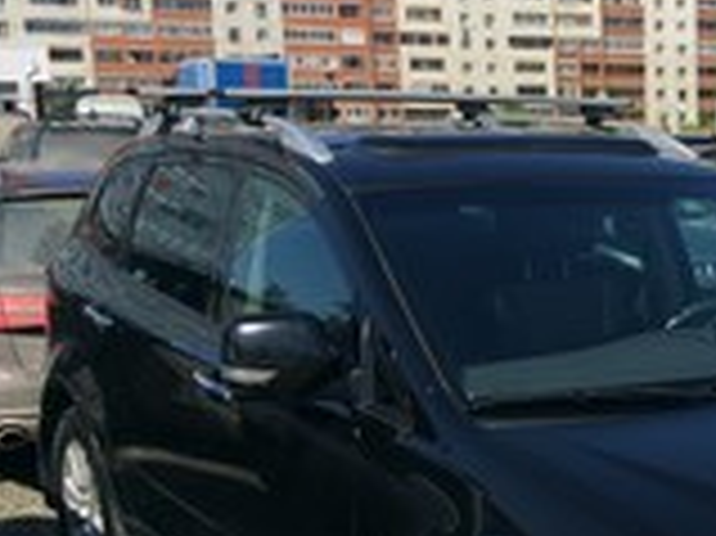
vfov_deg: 22.6
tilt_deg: -11.2
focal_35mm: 64
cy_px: 437
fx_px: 1323
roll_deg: +0.6
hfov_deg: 28.2
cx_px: 743
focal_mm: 4.15
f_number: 2.2
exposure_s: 1/1953
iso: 32
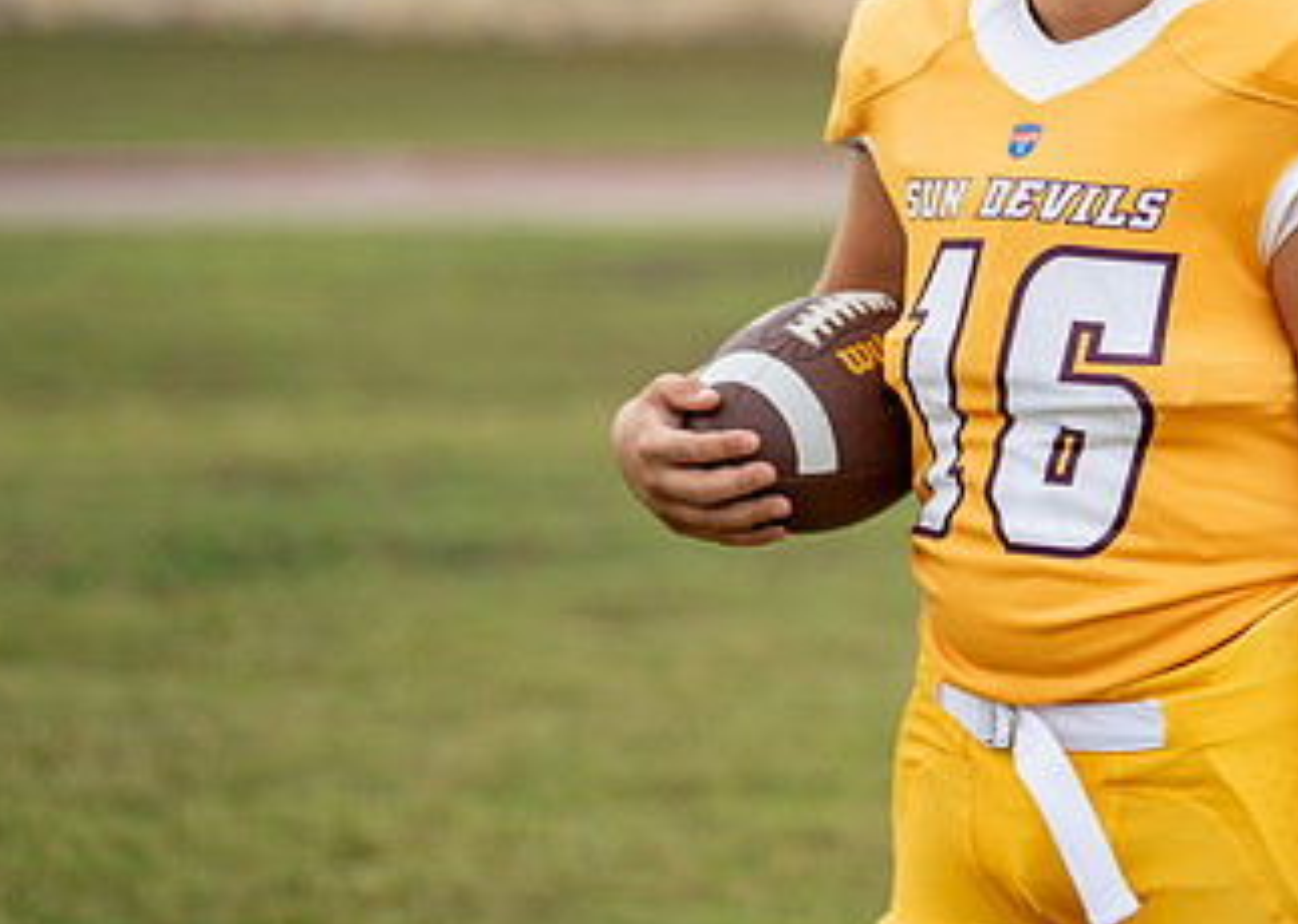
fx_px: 3977
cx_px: 1155
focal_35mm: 108
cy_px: 183
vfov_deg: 13.2
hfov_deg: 18.3
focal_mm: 50
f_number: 1.2
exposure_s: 1/1600
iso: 320
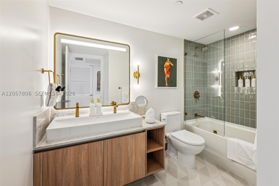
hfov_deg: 104.3
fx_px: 108
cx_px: 140
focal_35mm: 14
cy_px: 93
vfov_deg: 81.2
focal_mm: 14
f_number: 9
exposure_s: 1/13
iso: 200
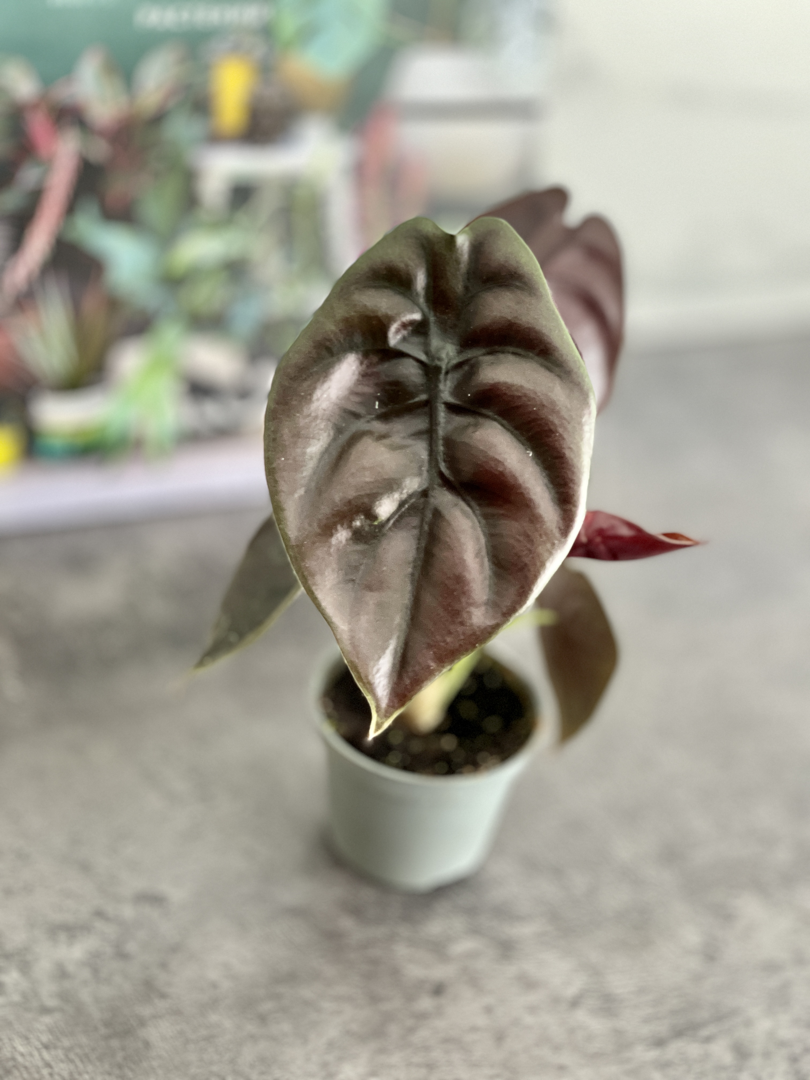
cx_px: 405
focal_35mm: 64
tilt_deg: -36.7
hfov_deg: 22.9
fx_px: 1997
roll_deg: -8.5
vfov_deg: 30.3
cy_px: 540
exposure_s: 1/121
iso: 200
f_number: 2.2
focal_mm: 7.5
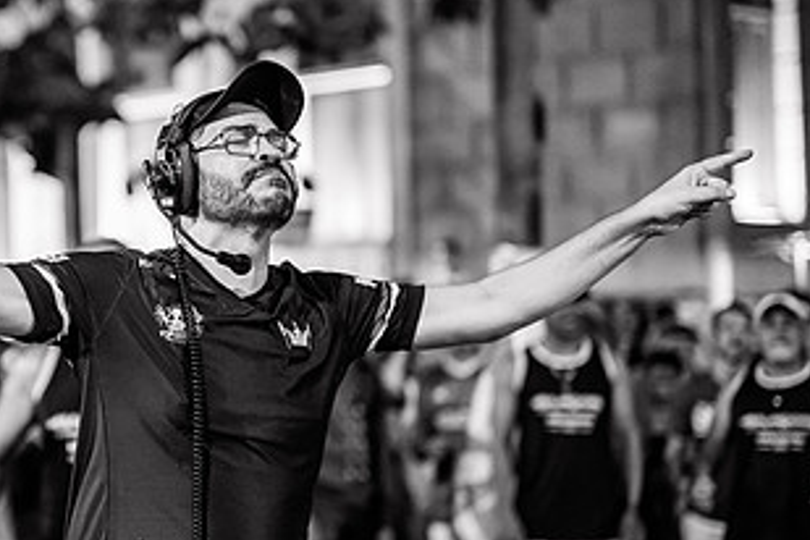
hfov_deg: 21.3
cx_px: 115
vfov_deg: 14.6
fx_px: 2115
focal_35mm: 94
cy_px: 279
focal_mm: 50
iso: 2000
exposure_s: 1/320
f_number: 1.2
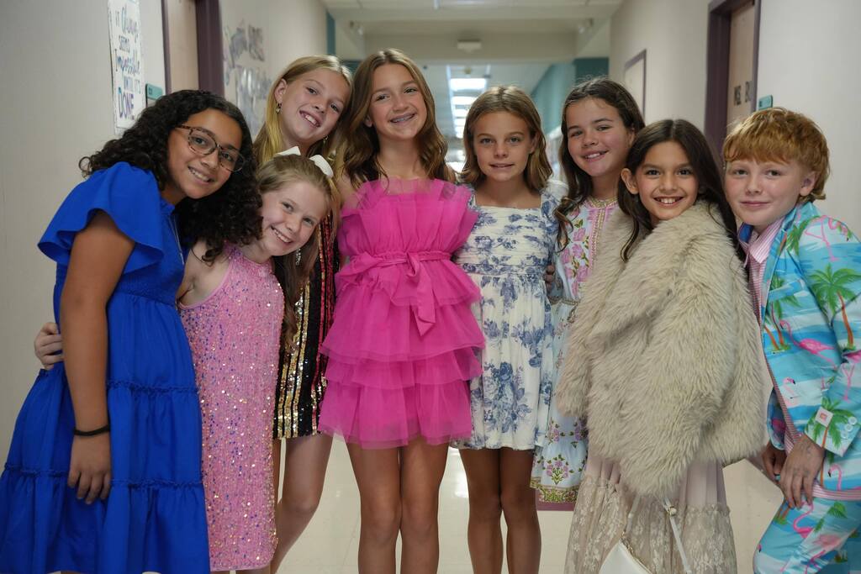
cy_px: 287
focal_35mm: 45
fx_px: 1076
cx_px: 430
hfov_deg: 43.6
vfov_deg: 29.9
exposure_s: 1/160
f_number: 4
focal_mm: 45
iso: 3200
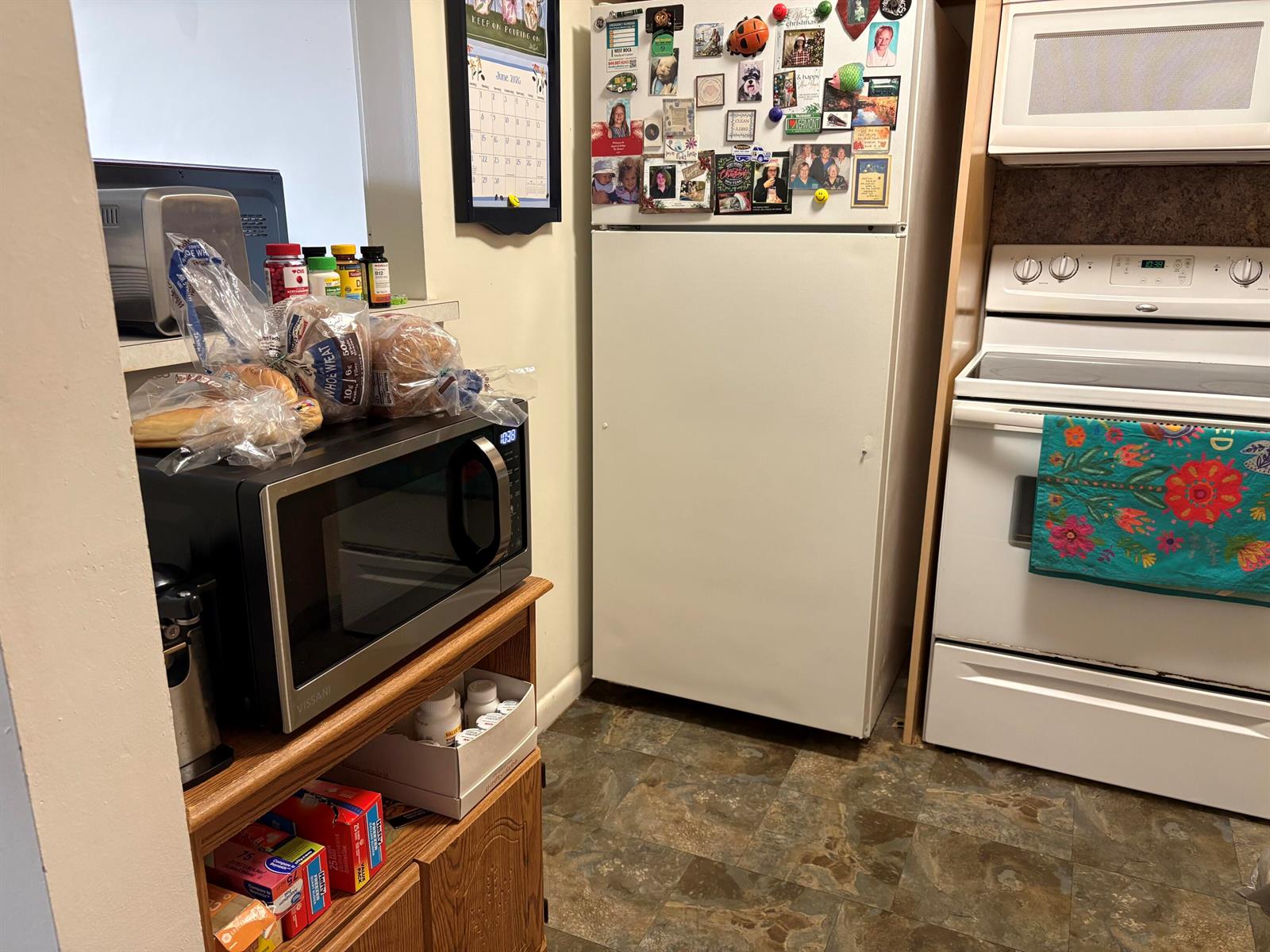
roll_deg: +0.2
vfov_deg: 53.1
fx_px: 954
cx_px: 635
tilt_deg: -15.4
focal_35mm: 26
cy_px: 476
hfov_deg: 67.3
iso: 200
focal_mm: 5.96
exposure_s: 1/60
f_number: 1.6
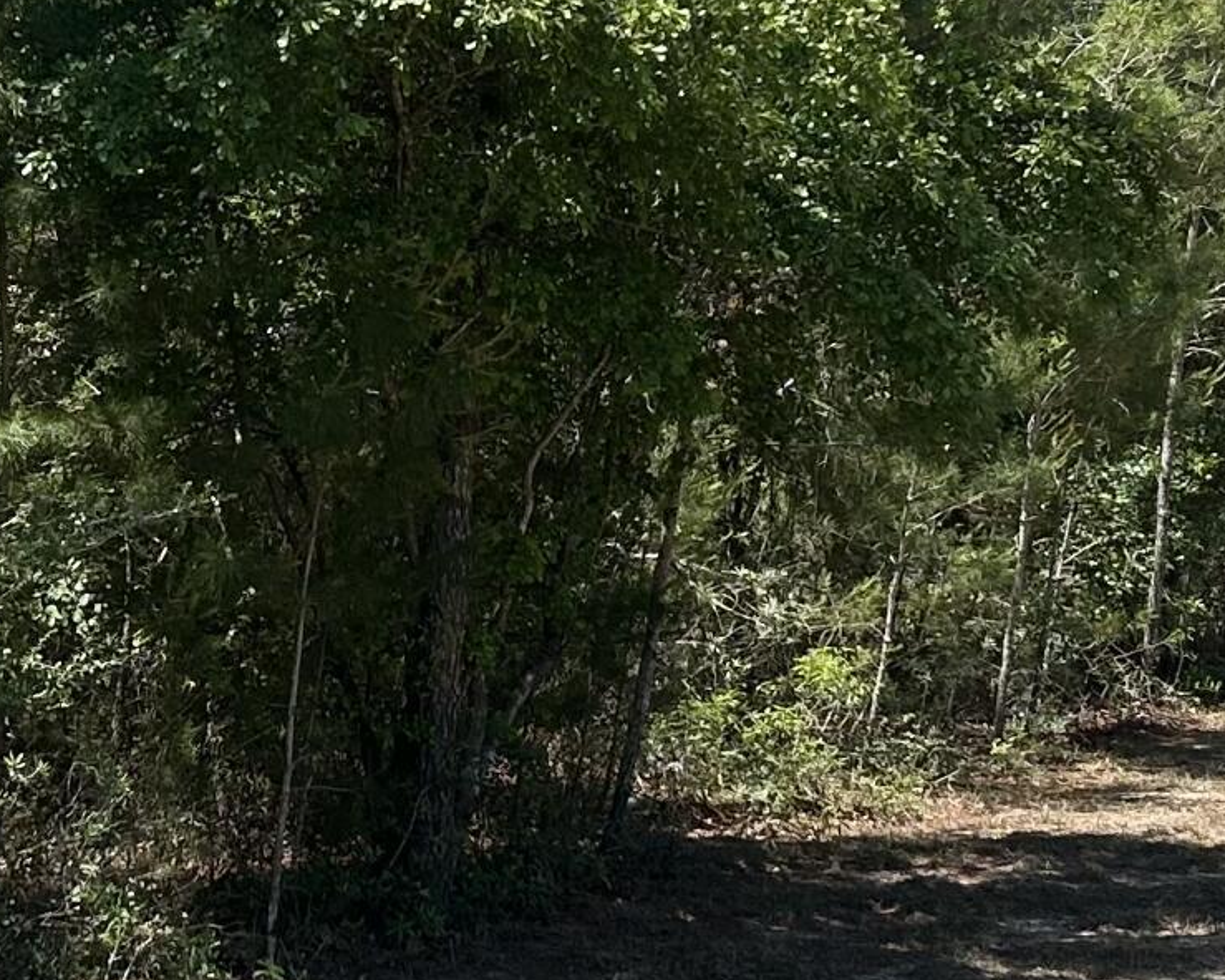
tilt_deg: +0.3
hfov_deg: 18.6
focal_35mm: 103
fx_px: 3734
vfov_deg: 14.9
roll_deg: -0.9
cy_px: 386
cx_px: 370
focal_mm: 5.7
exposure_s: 1/2045
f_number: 1.5
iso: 50
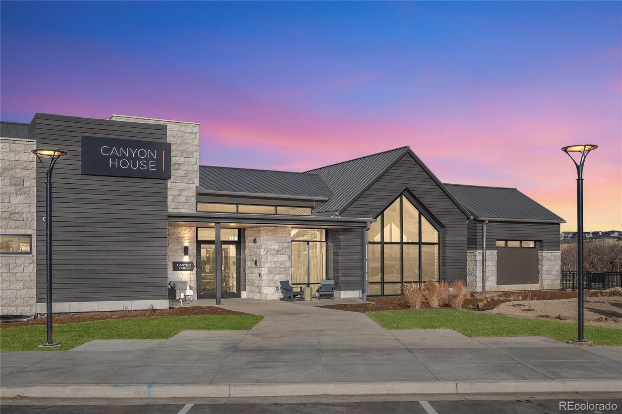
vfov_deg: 36.9
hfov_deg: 53.1
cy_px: 207
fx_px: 622
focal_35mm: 36
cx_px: 311
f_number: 4
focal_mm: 24
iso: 160
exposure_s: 1/3200
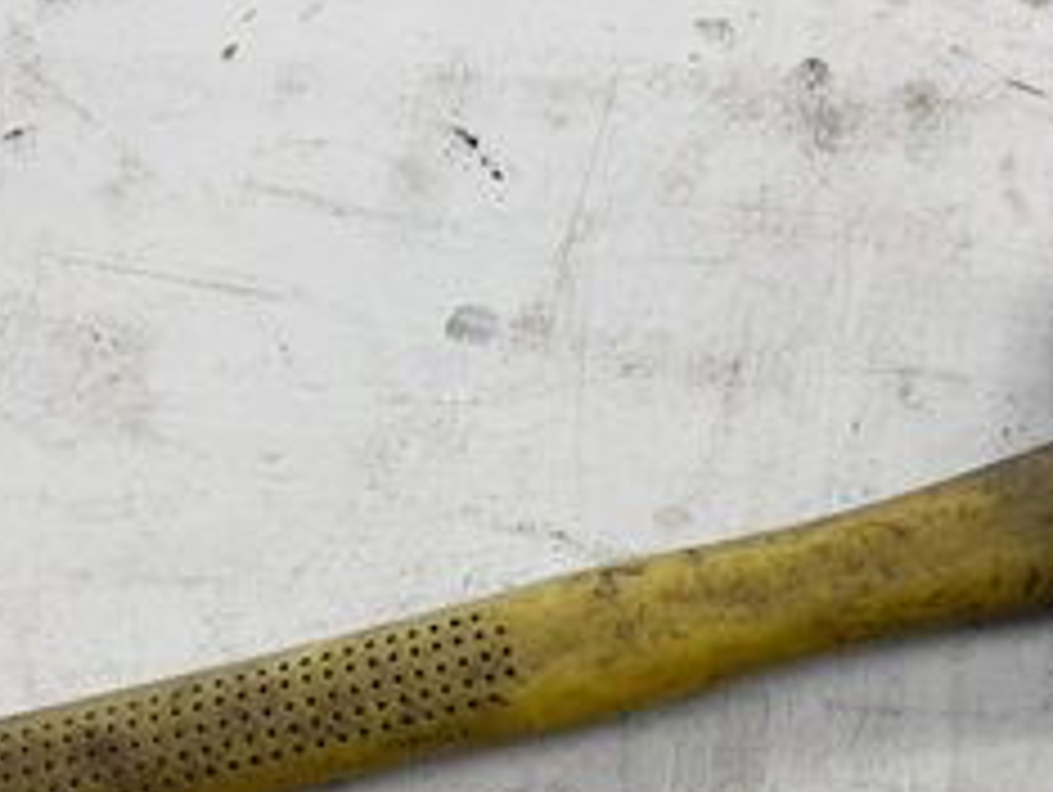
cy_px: 666
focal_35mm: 41
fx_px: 1248
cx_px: 652
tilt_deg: -79.2
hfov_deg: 45.4
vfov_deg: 33.8
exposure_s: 1/120
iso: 125
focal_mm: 6.76
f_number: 1.78
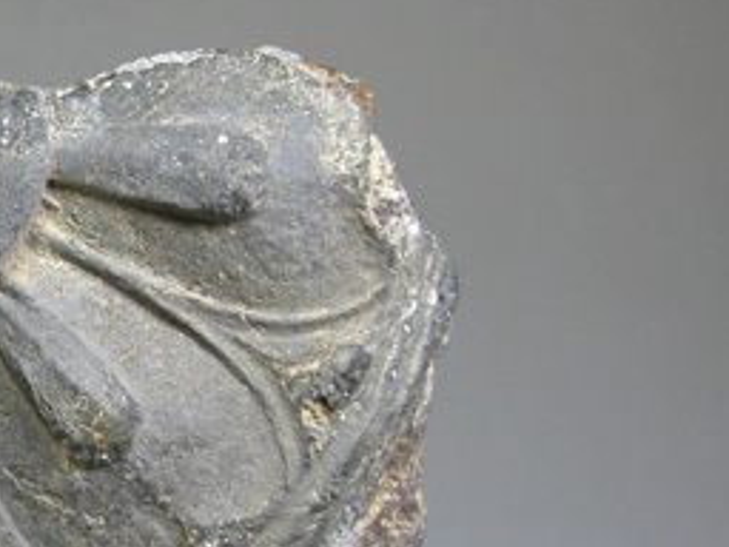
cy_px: 387
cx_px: -154
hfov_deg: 14.4
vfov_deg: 11.1
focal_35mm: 133
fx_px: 2801
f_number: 3
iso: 100
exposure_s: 1/35.4
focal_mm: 12.7
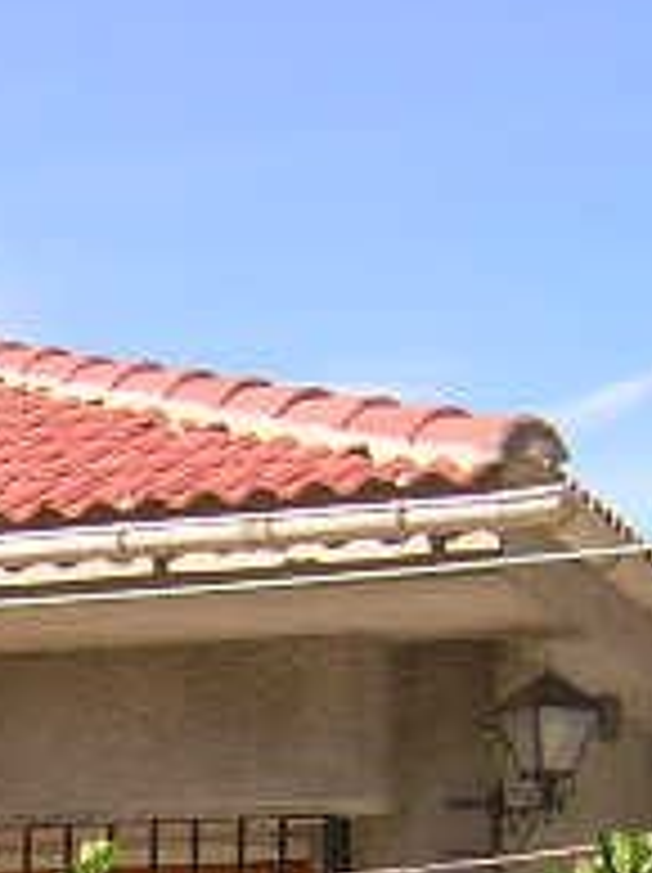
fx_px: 2995
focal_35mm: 119
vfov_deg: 16.0
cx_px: -391
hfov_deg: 11.8
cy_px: 1030
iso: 100
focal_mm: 4.7
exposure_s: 1/218
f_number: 5.2
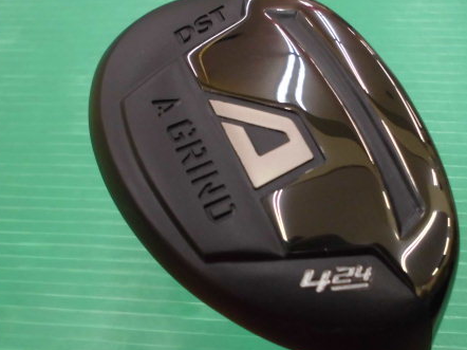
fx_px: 566
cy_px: 192
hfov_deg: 44.7
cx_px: 272
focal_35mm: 42
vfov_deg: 34.3
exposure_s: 1/60
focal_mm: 5.3
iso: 400
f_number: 3.7
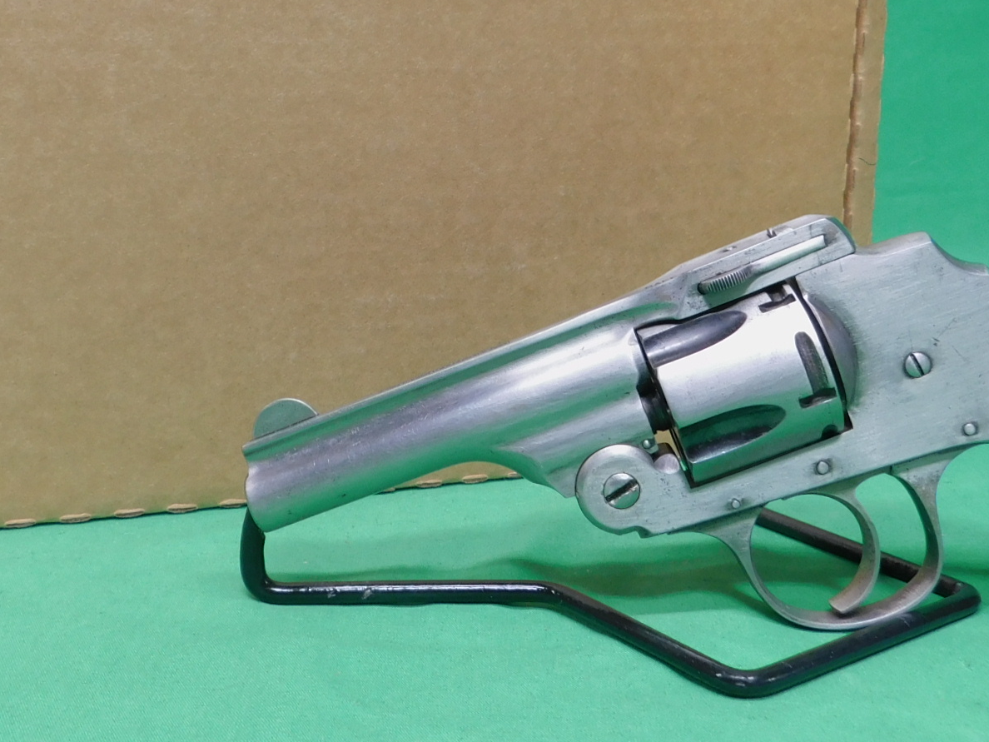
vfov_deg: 32.1
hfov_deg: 42.8
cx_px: 425
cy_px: 159
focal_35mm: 44
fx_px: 1257
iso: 125
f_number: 3
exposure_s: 1/30
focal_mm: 4
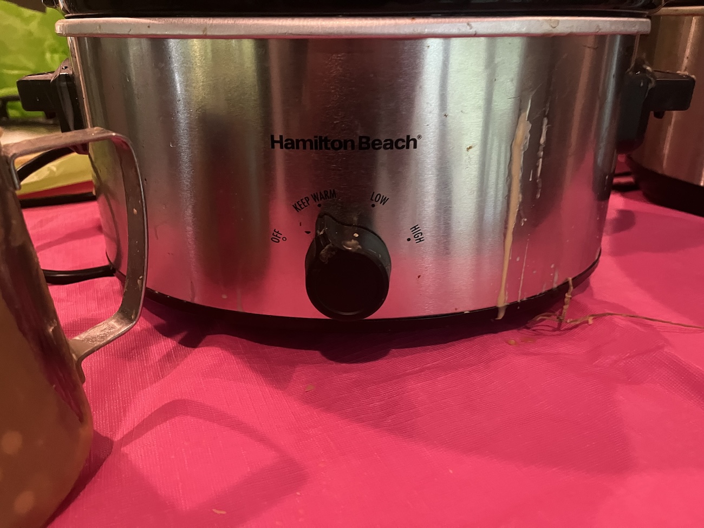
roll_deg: +1.3
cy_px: 264
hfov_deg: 67.3
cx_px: 352
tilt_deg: -24.0
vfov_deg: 53.1
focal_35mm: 26
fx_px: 529
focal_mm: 5.1
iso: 640
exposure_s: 1/30
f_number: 1.6
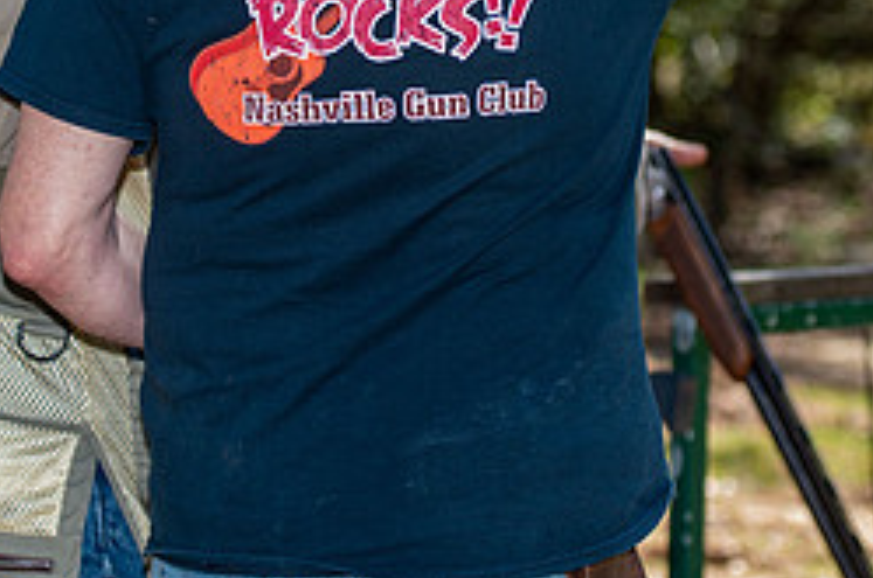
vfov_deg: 7.5
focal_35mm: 182
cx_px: 403
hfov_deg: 11.3
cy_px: 42
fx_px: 4405
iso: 50
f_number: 2.8
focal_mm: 78
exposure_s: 1/200
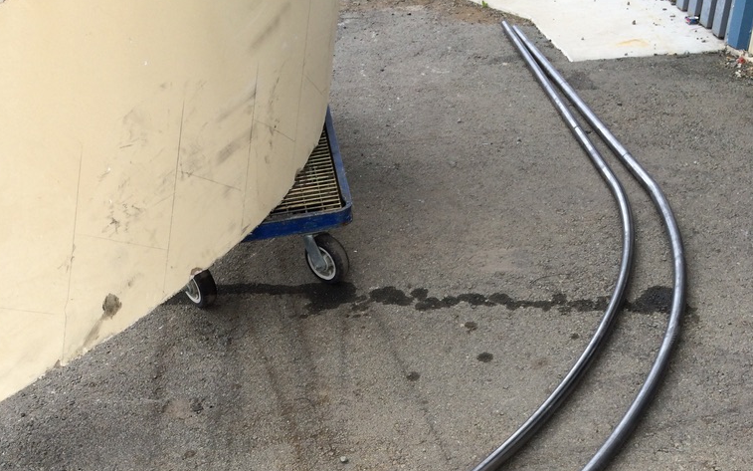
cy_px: 432
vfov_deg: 28.6
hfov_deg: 46.2
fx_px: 882
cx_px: 377
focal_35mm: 43
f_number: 2.2
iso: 32
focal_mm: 4.12
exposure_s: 1/855
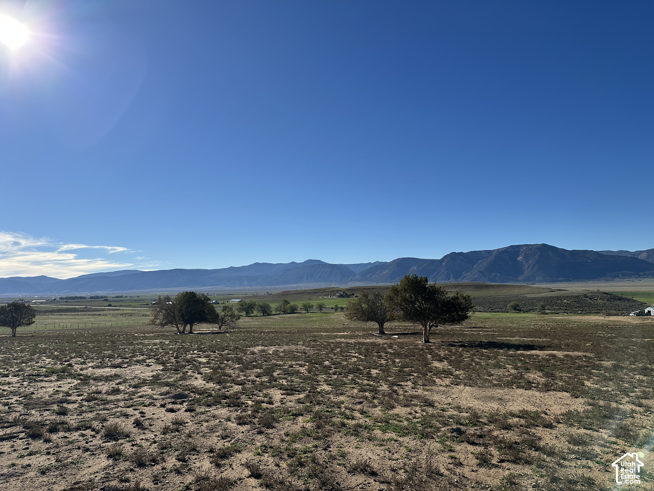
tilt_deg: +5.6
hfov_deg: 71.6
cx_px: 327
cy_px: 246
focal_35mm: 24
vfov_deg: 56.8
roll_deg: +1.3
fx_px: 453
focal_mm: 6.86
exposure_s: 1/7576
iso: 80
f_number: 1.78
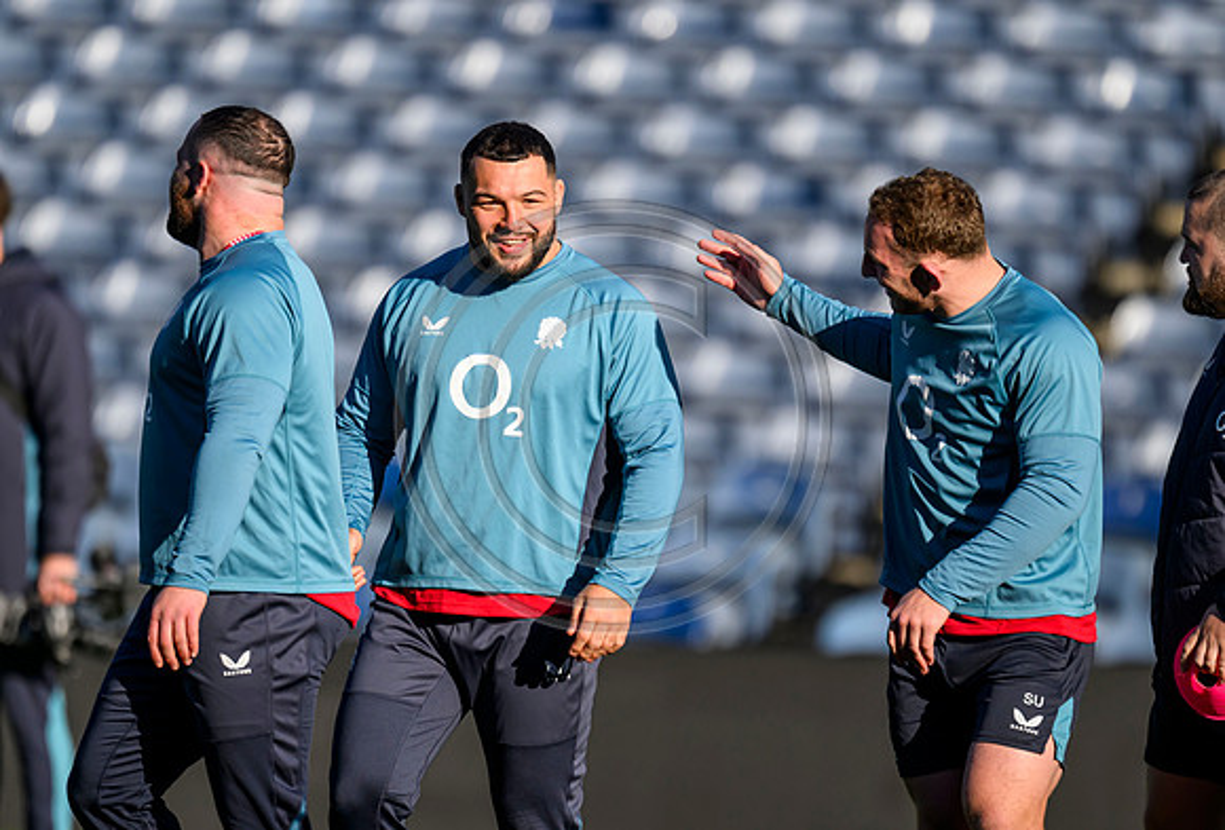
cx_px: 621
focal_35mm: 817
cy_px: 402
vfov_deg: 1.7
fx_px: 27926
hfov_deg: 2.5
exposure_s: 1/4000
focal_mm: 560
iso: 500
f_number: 4
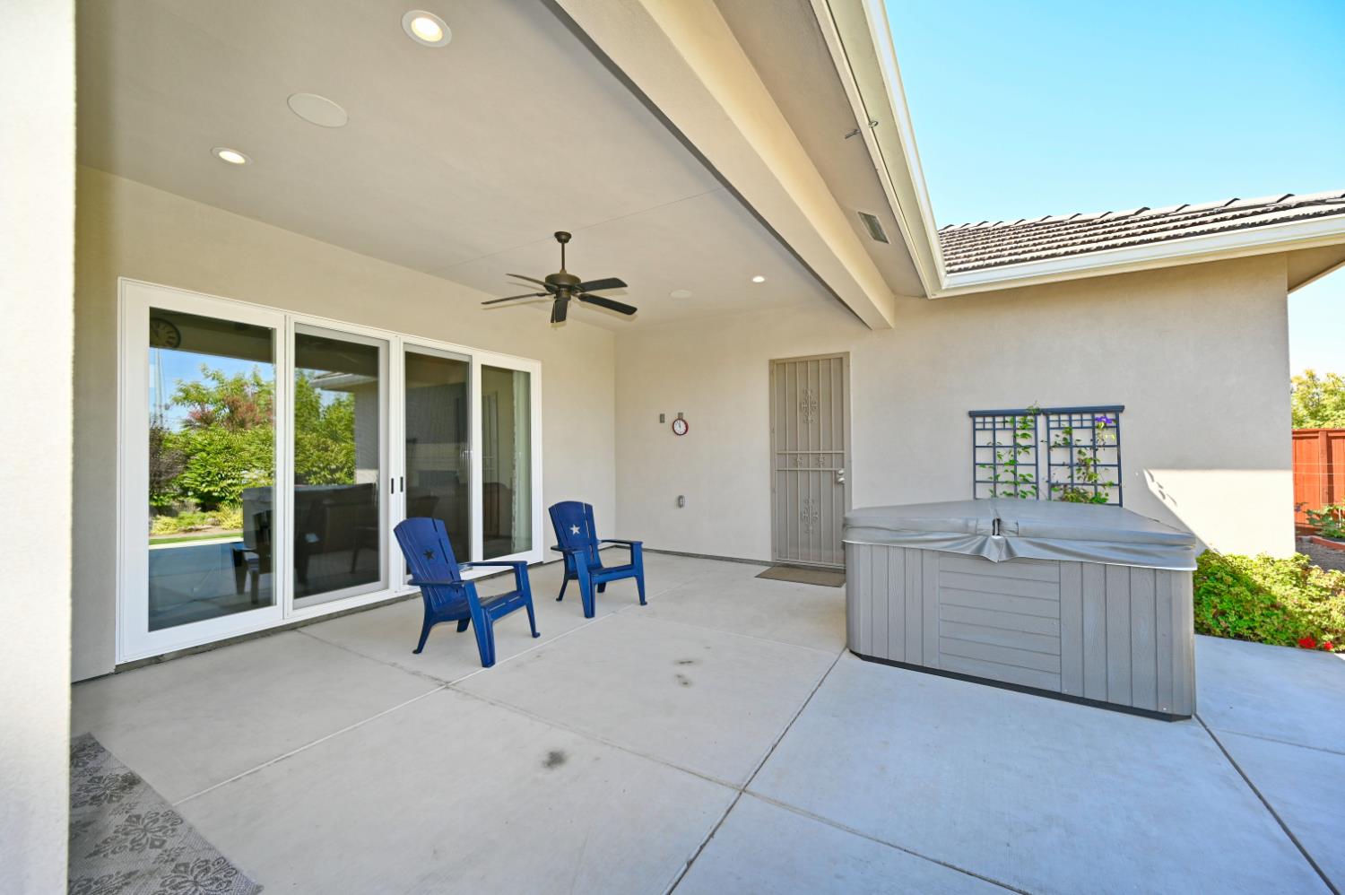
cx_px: 672
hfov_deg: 104.3
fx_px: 523
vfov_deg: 81.1
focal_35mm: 14
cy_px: 448
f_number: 5.6
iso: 140
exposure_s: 1/125
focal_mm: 14
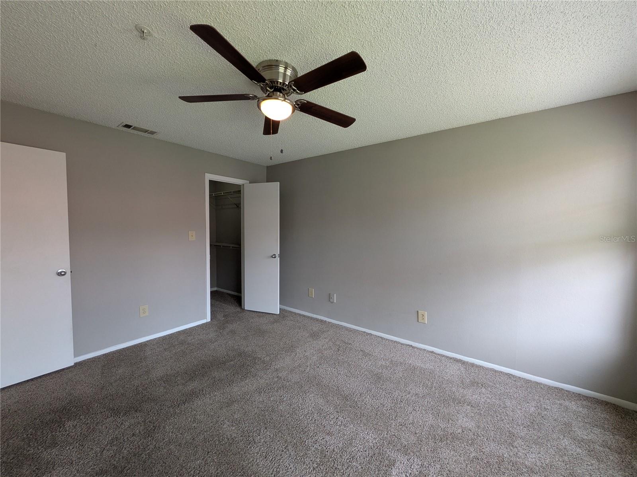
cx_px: 318
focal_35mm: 14
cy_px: 238
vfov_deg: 85.7
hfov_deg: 102.1
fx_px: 258
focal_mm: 1.83
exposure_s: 1/60
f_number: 2.2
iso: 73
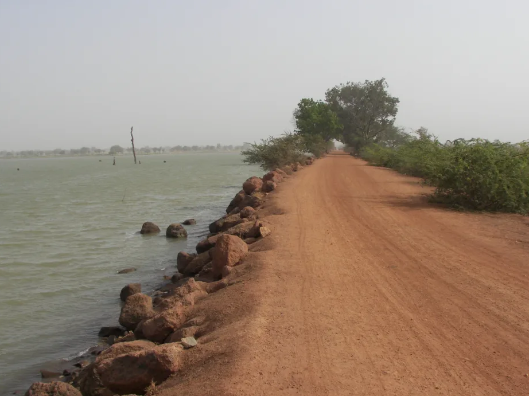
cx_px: 258
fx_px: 611
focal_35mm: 40
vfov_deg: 35.9
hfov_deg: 46.8
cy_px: 183
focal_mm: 6
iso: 64
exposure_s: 1/500
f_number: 5.6
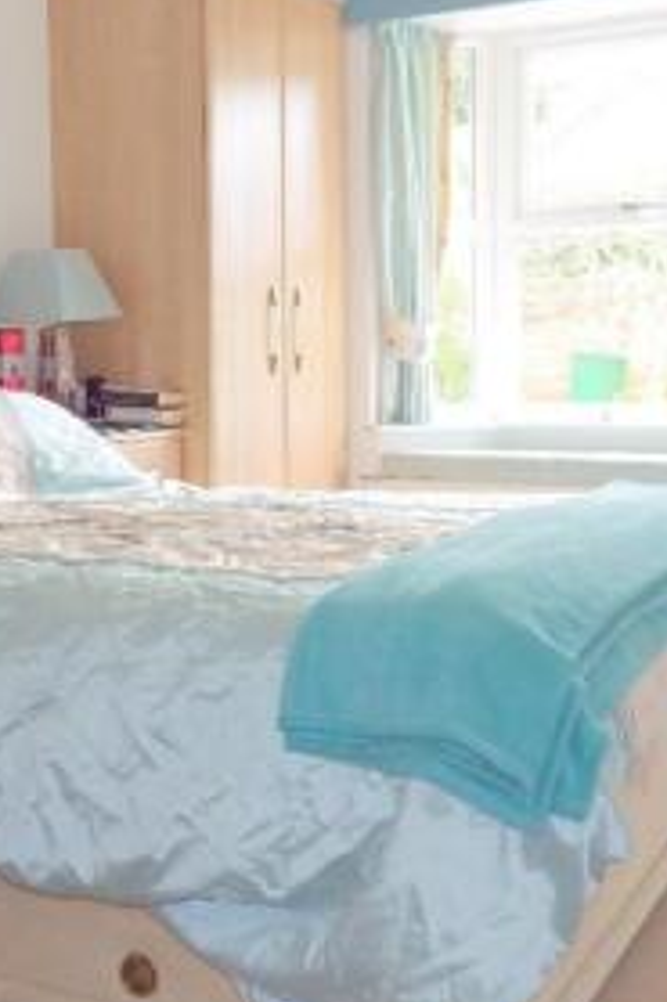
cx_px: 222
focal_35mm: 48
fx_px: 1336
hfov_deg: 27.9
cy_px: 460
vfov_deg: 41.1
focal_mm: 4
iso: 100
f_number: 3.1
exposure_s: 1/60
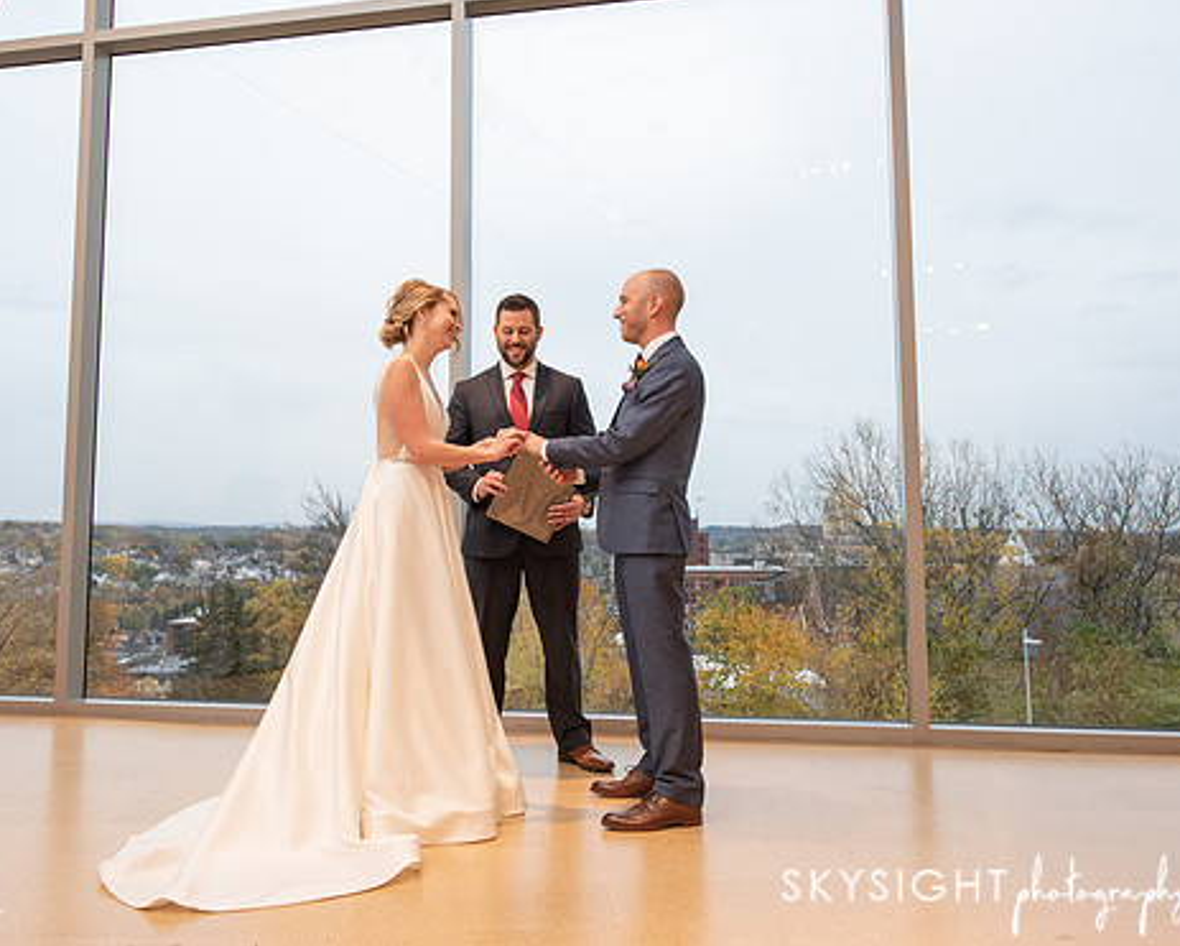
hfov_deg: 58.6
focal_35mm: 30
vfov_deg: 48.5
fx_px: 1048
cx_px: 536
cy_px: 445
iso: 1250
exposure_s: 1/100
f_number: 4.5
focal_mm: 24
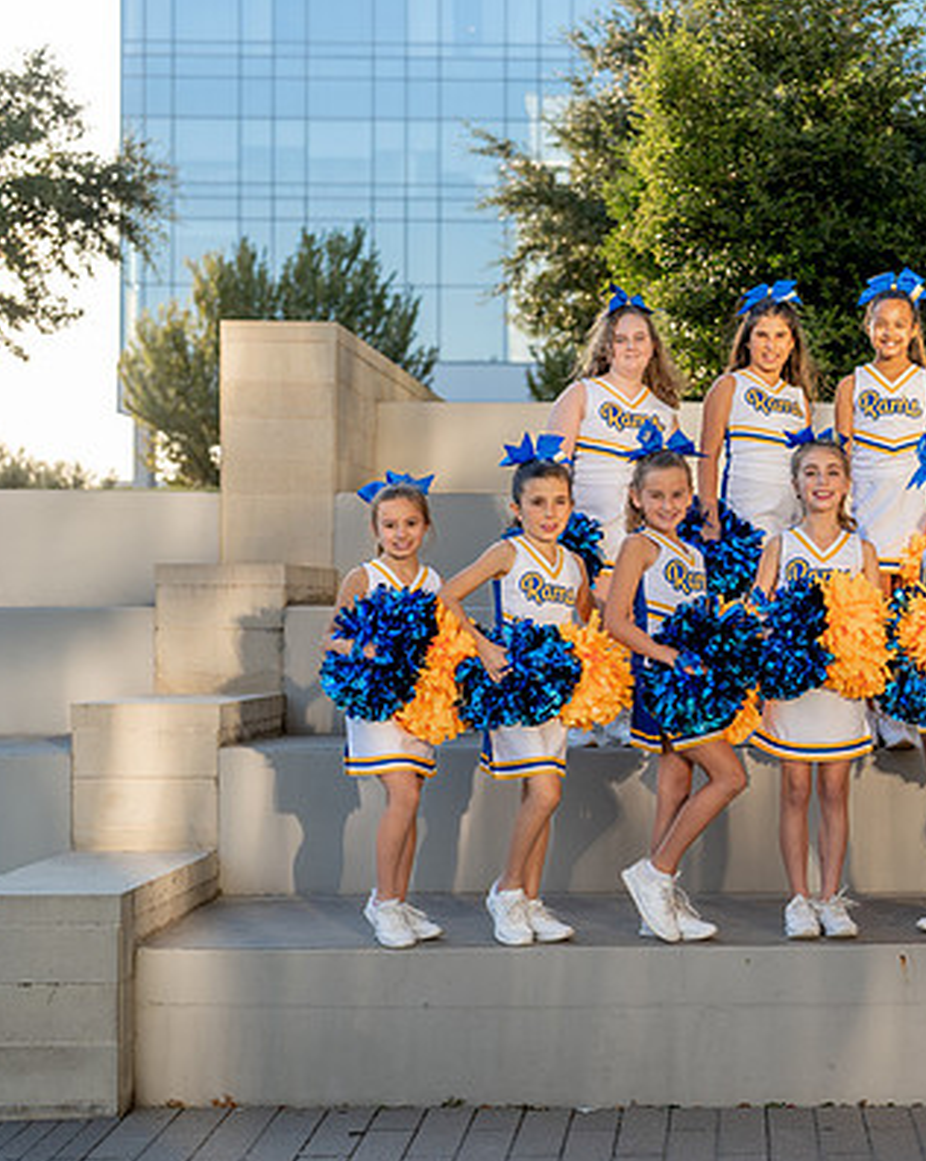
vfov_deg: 23.6
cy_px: 604
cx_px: 876
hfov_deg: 18.5
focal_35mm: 81
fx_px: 2779
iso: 100
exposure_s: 1/400
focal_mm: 50
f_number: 2.8
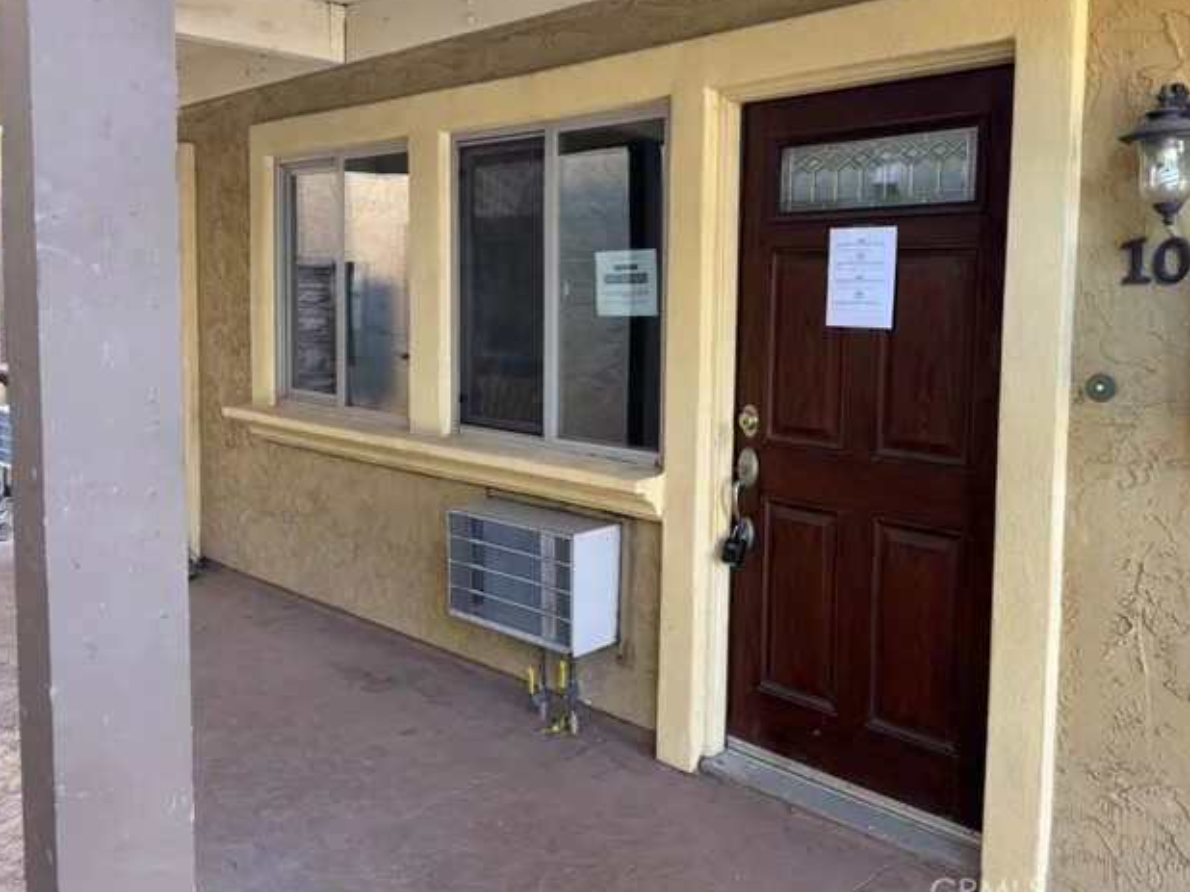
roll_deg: -0.5
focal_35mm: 29
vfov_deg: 48.0
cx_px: 694
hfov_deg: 61.3
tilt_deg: -3.3
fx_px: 997
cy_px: 372
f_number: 1.78
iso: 200
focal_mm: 6.76
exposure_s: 1/107
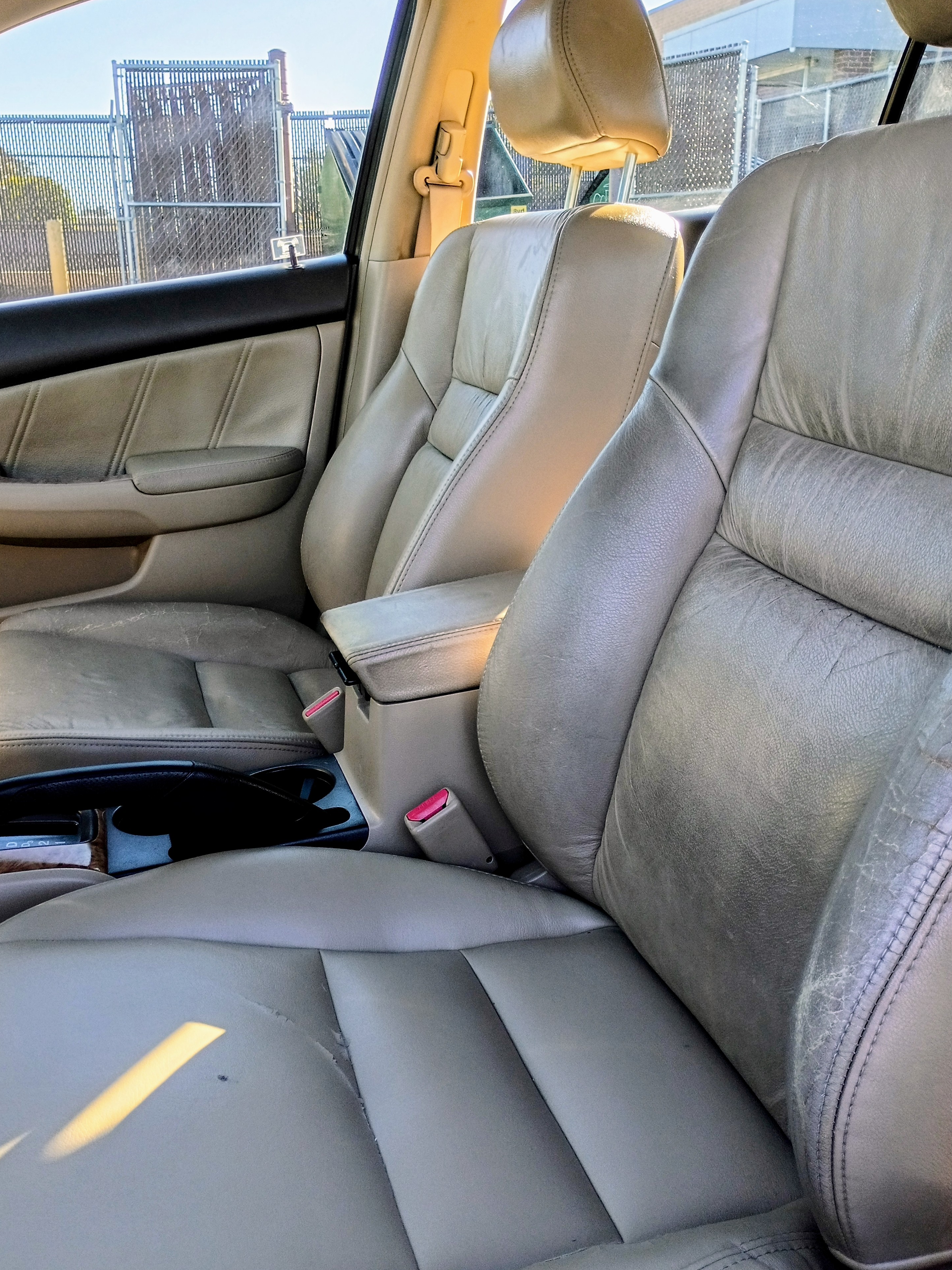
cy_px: 616
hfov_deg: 45.4
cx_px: 444
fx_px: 1137
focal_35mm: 31
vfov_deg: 58.3
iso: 165
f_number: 1.8
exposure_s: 1/120
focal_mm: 4.27
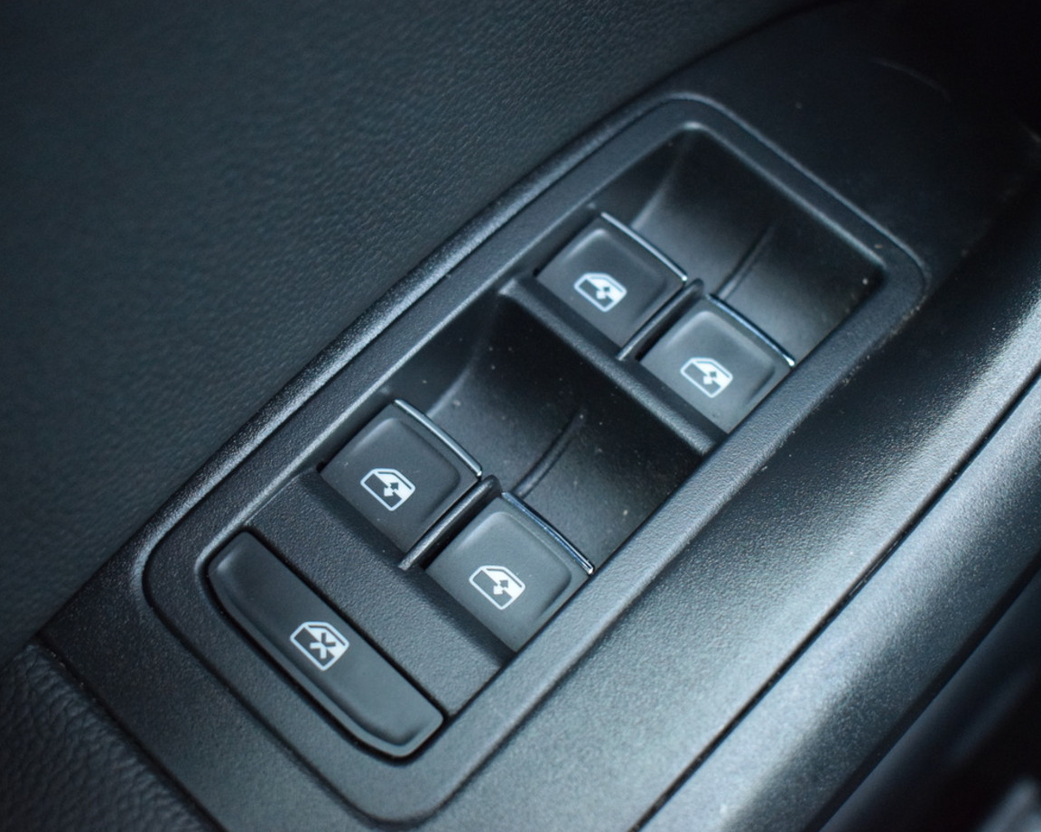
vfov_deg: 30.5
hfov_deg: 37.6
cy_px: 418
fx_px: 1527
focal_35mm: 50
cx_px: 539
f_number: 4.2
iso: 4500
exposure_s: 1/60
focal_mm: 29
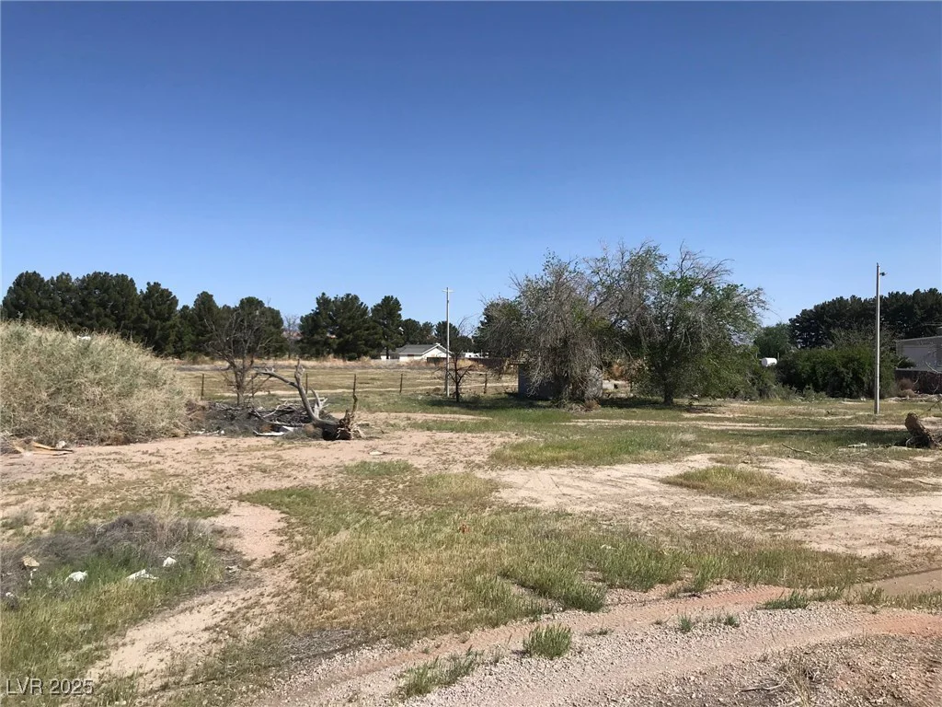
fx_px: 762
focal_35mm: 28
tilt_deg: +0.0
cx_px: 471
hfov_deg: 63.4
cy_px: 354
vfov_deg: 49.7
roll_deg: -0.5
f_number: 1.8
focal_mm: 3.99
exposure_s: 1/3425
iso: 20
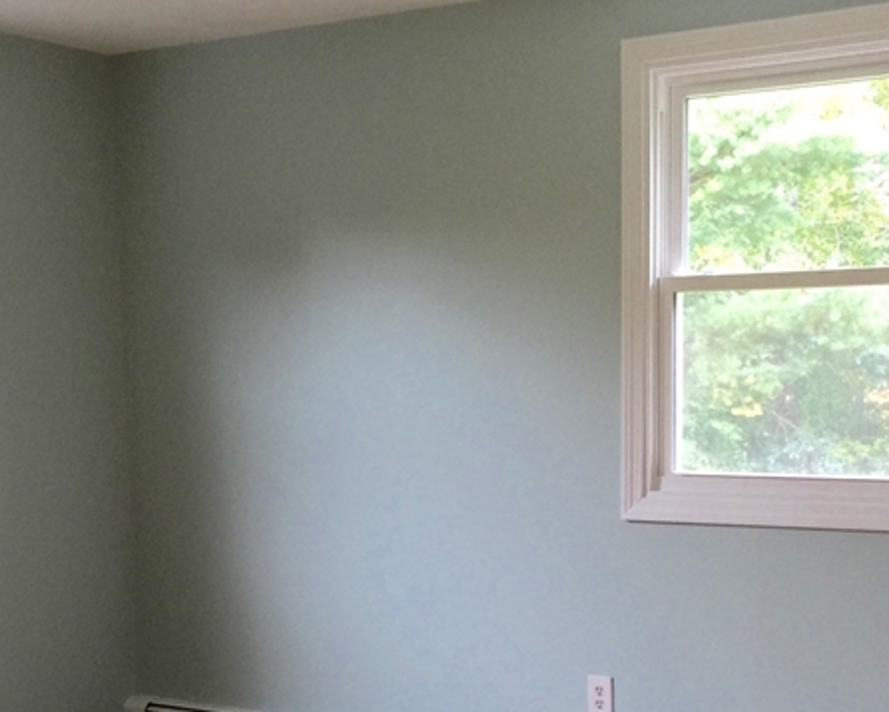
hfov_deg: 29.1
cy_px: 624
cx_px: 532
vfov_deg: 23.0
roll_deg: -1.0
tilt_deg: -6.9
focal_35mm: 65
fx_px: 1711
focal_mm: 4.15
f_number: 2.2
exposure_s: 1/15
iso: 40
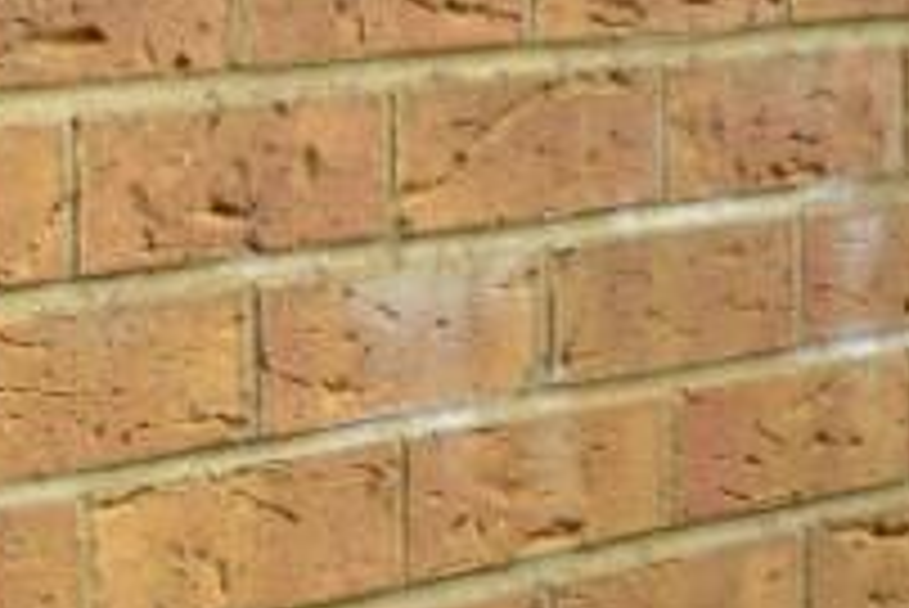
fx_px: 3841
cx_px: -1220
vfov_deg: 9.0
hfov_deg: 11.4
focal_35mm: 152
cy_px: 11
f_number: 5.6
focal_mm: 20
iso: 125
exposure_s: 1/125
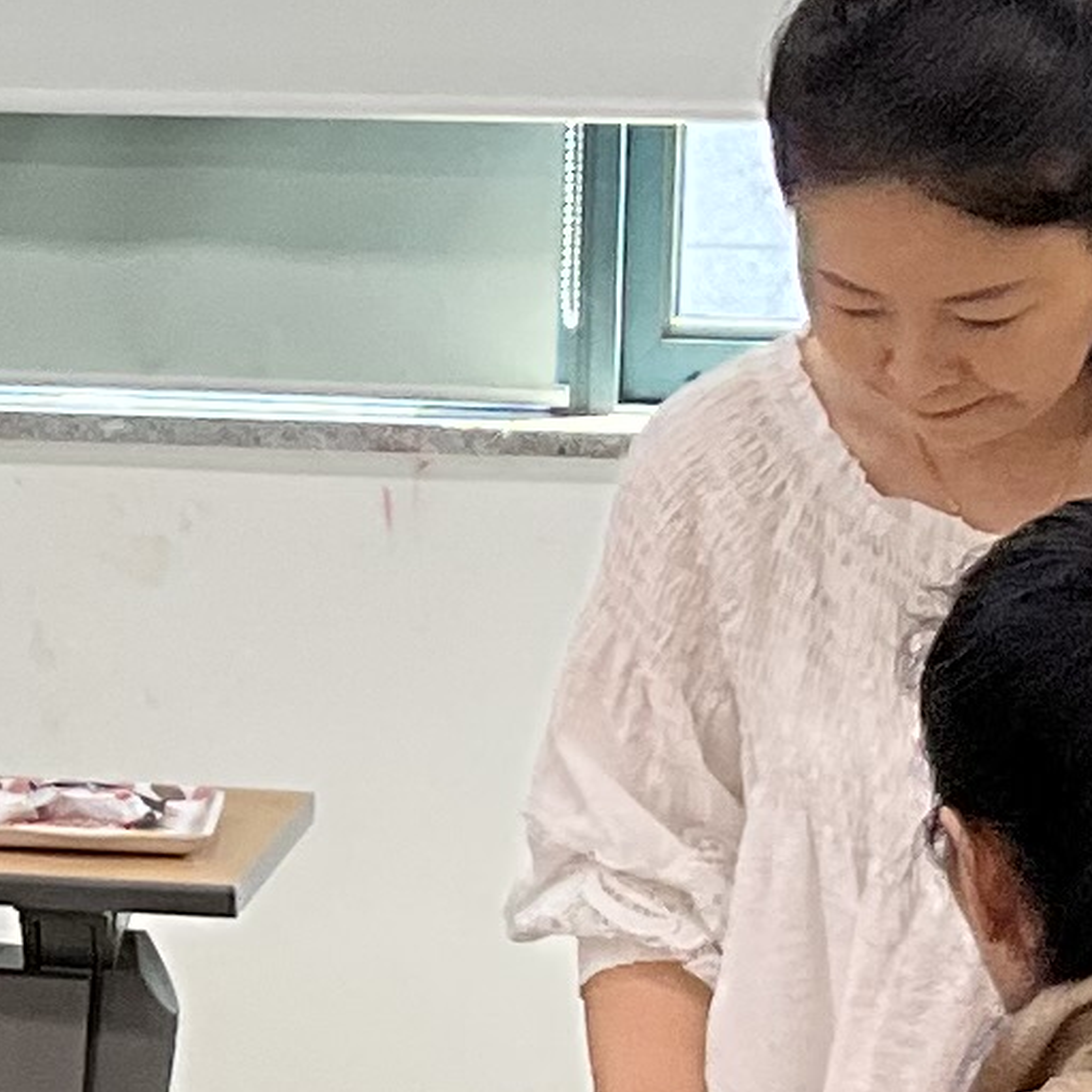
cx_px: -1173
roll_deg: +0.0
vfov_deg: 8.7
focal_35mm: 202
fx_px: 7209
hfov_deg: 8.2
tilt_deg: -6.2
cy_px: 450
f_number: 1.8
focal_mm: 3
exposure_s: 1/120
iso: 50
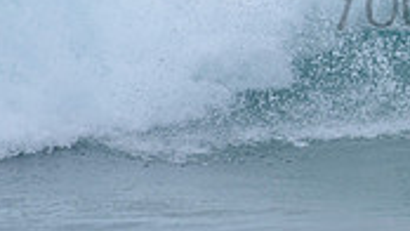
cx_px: 570
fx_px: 19009
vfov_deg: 0.7
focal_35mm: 1748
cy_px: -27
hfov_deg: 1.2
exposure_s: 1/2000
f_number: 5.6
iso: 500
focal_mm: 500
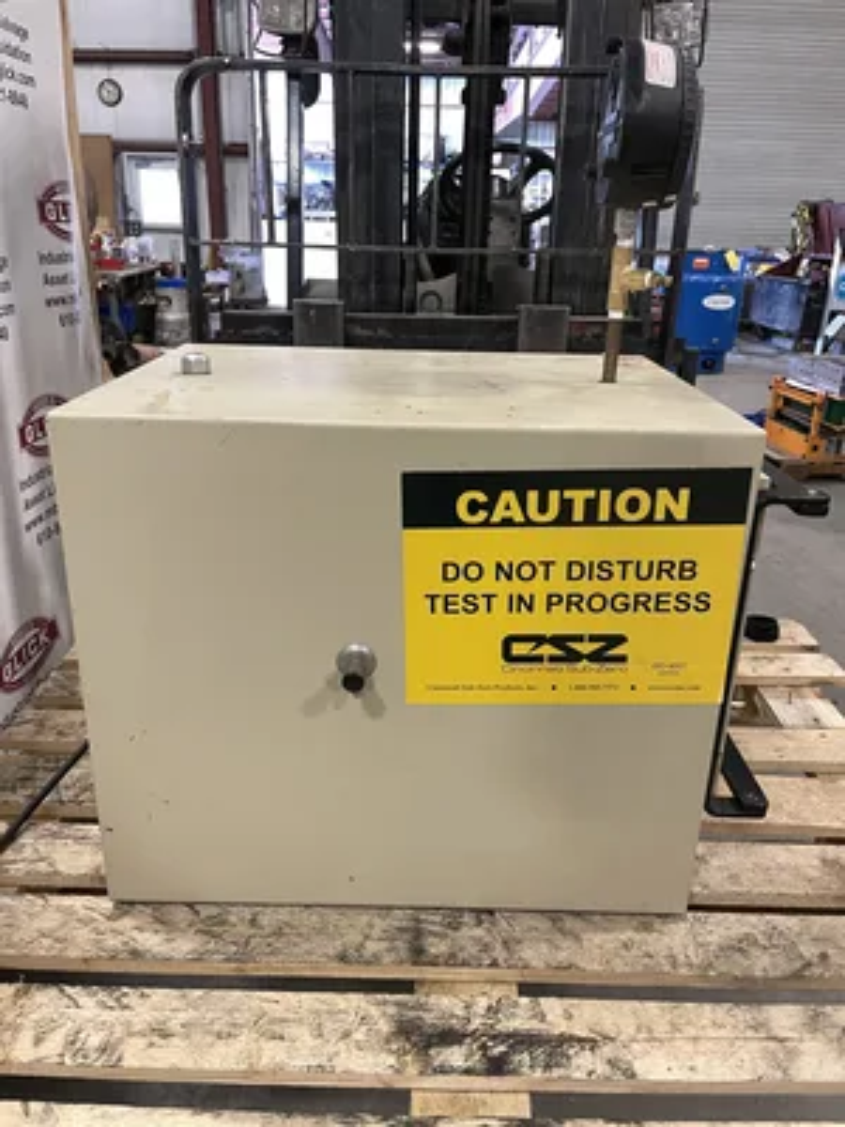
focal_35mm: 26
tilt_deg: -22.5
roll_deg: -0.4
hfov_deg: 53.1
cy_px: 564
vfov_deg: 67.3
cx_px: 422
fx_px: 846
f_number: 1.6
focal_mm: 4.2
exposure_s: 1/60
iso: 250
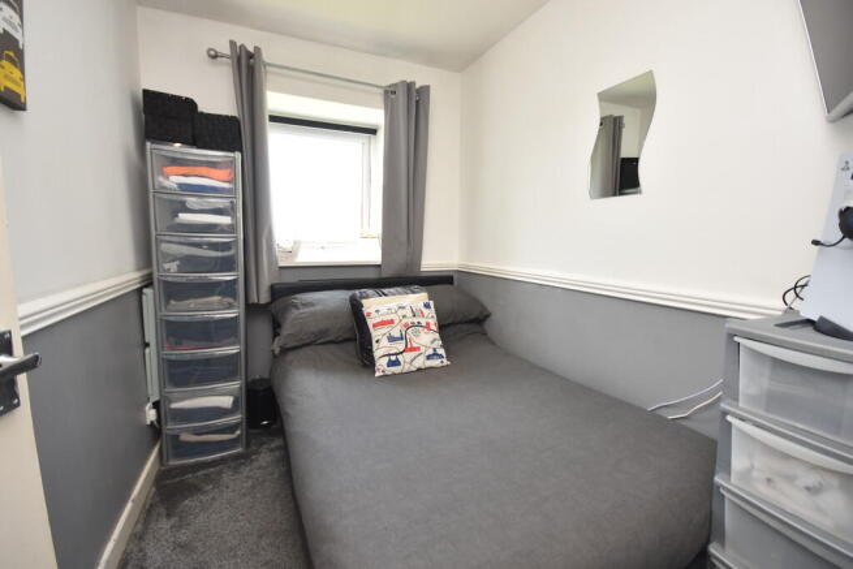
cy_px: 284
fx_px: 355
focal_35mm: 15
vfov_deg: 77.4
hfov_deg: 100.4
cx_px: 426
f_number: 4
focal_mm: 10
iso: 320
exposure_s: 1/60
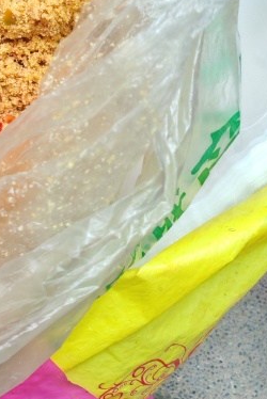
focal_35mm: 80
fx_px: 888
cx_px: -129
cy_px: -40
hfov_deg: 15.8
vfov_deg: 23.7
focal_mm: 5.52
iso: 250
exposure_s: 1/110
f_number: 1.95
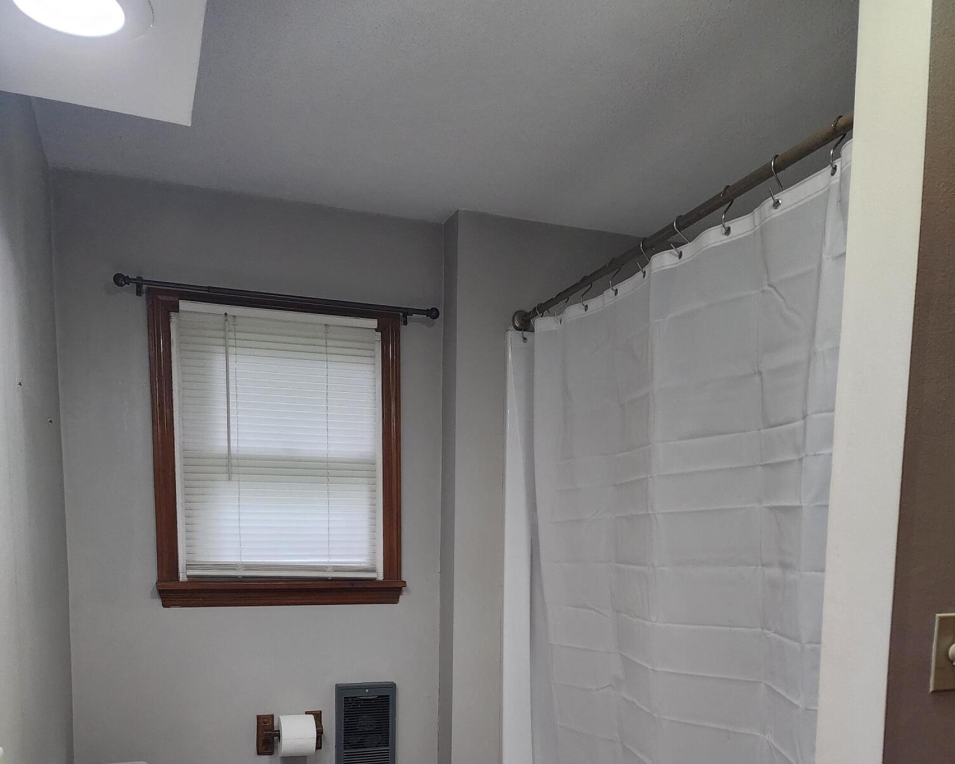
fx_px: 848
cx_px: 477
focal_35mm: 30
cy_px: 636
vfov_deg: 45.5
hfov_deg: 58.8
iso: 640
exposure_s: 1/120
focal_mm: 6.4
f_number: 1.8
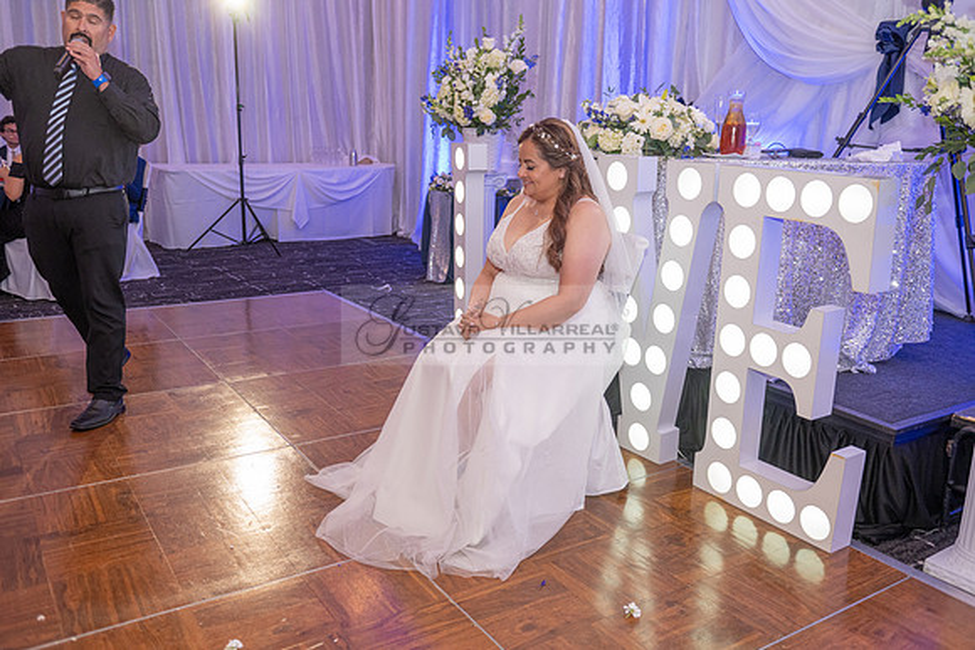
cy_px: 325
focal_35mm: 32
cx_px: 488
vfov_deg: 41.1
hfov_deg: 58.7
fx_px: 867
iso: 1600
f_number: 3.5
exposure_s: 1/200
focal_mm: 32
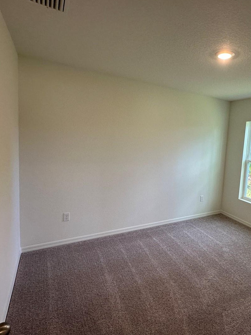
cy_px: 159
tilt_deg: -6.0
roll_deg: -4.1
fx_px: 203
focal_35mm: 21
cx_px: 178
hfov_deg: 61.0
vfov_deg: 78.9
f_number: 2.2
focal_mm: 2.22
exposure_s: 1/120
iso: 160
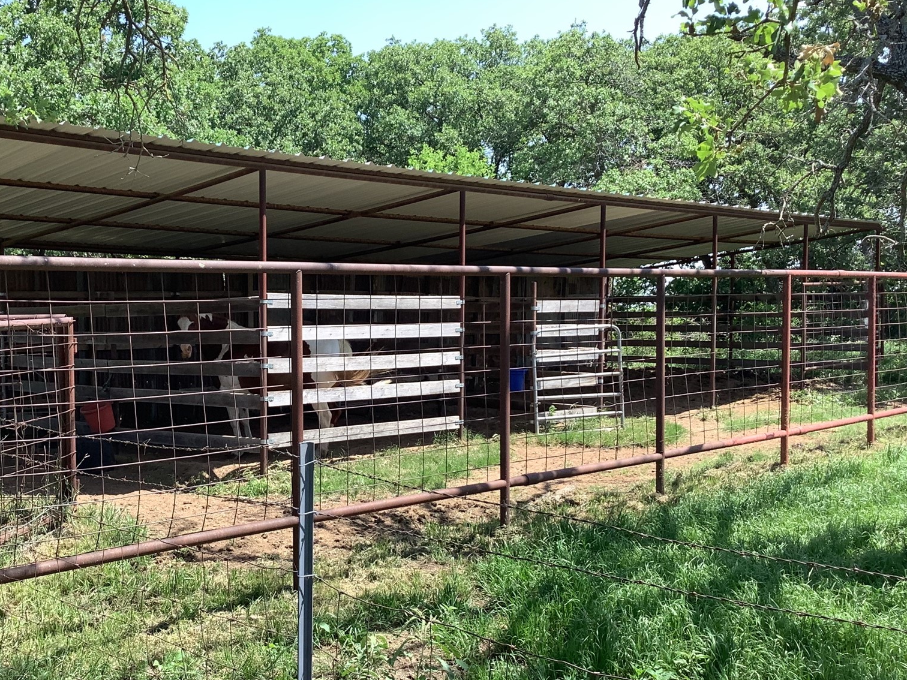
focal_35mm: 42
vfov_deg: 34.3
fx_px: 1100
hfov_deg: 44.3
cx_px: 315
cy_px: 377
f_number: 2.4
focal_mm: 3.3
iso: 25
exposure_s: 1/334
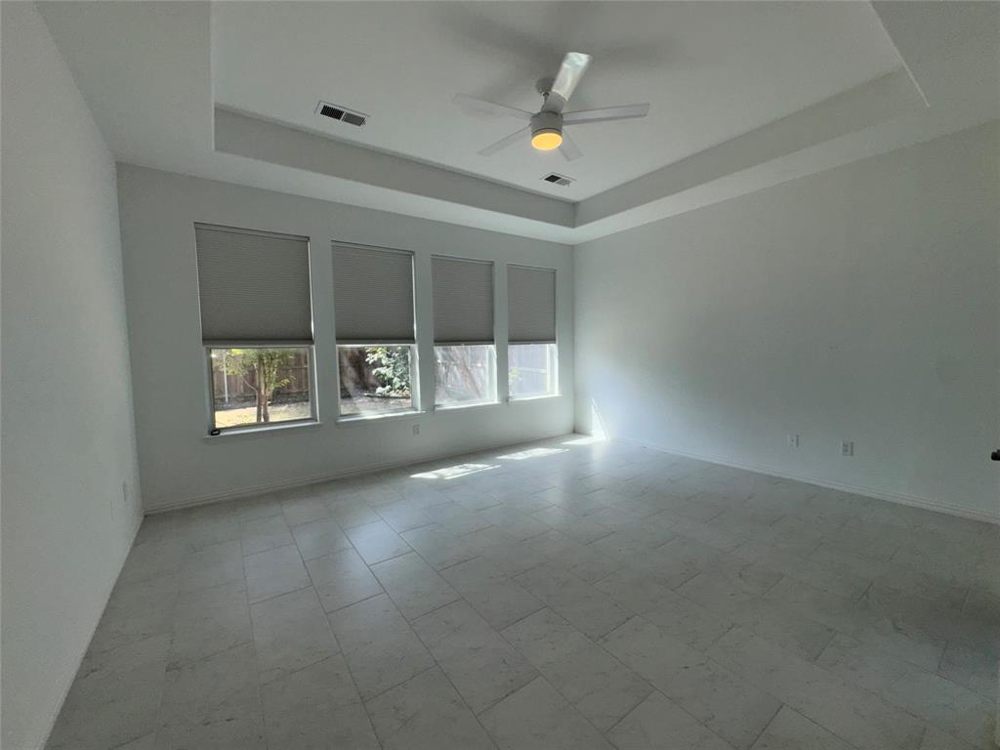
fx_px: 404
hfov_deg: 102.1
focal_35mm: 14
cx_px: 500
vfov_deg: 85.7
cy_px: 375
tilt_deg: -4.8
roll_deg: +0.9
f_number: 2.2
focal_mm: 2.22
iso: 32
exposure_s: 1/185
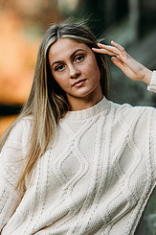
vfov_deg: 8.3
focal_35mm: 248
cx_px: 74
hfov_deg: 5.5
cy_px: 149
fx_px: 1614
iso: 200
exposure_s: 1/640
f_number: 2
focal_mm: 135
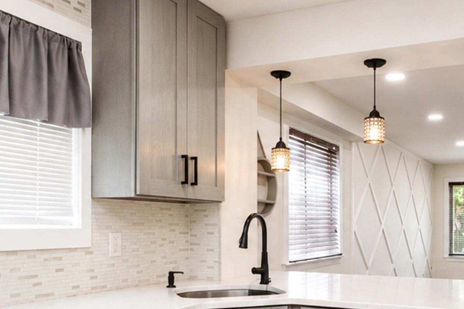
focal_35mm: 38
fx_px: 490
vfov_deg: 34.6
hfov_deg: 50.0
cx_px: 302
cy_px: 212
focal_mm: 10
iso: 1600
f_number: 8
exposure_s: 1/80
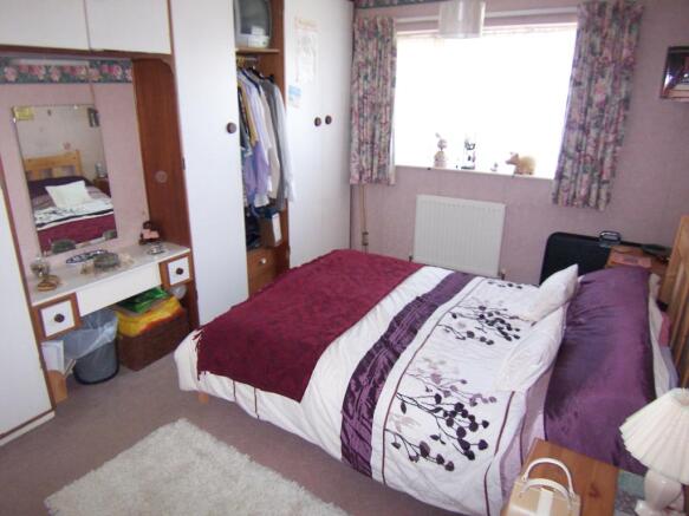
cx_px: 344
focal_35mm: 23
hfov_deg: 73.9
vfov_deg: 58.9
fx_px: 458
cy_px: 258
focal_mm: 3.8
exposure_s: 1/30
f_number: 2.8
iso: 200
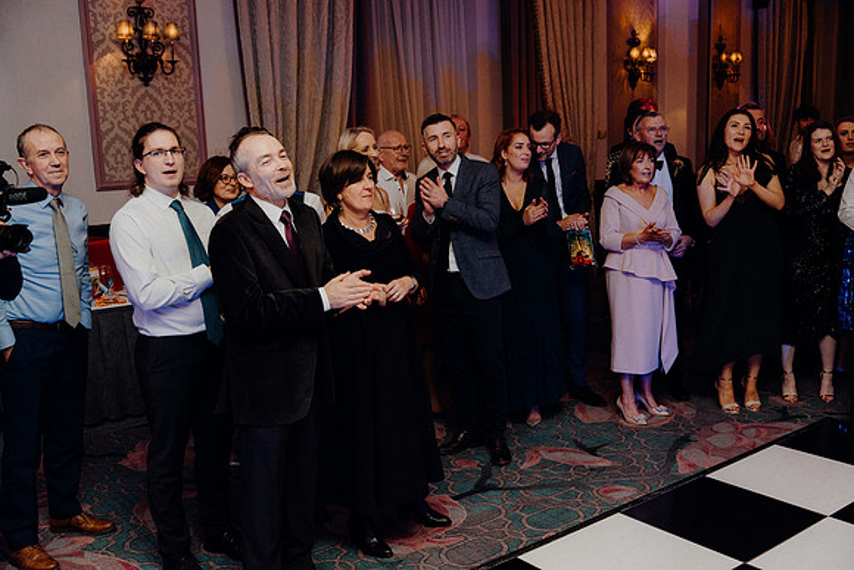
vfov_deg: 36.9
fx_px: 854
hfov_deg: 53.1
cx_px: 427
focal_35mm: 36
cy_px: 285
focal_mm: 36
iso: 2500
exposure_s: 1/160
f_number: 3.5
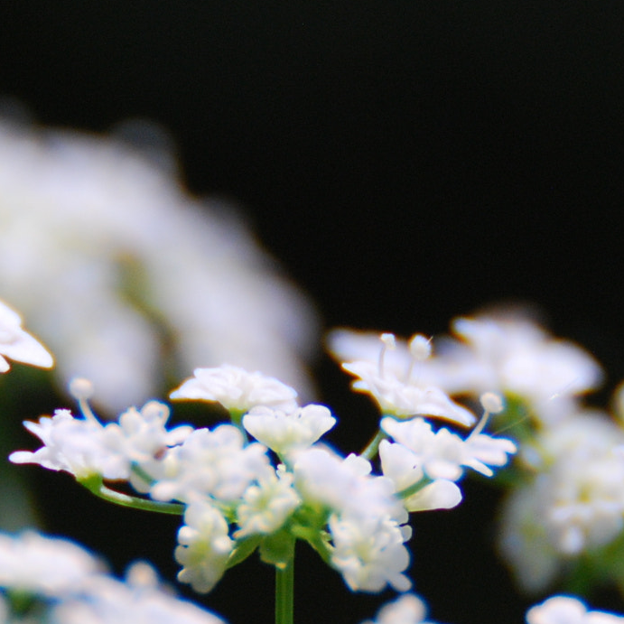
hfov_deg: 2.5
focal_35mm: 715
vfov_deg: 2.5
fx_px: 14582
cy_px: 499
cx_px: 252
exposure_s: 1/500
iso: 560
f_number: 5.6
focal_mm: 200
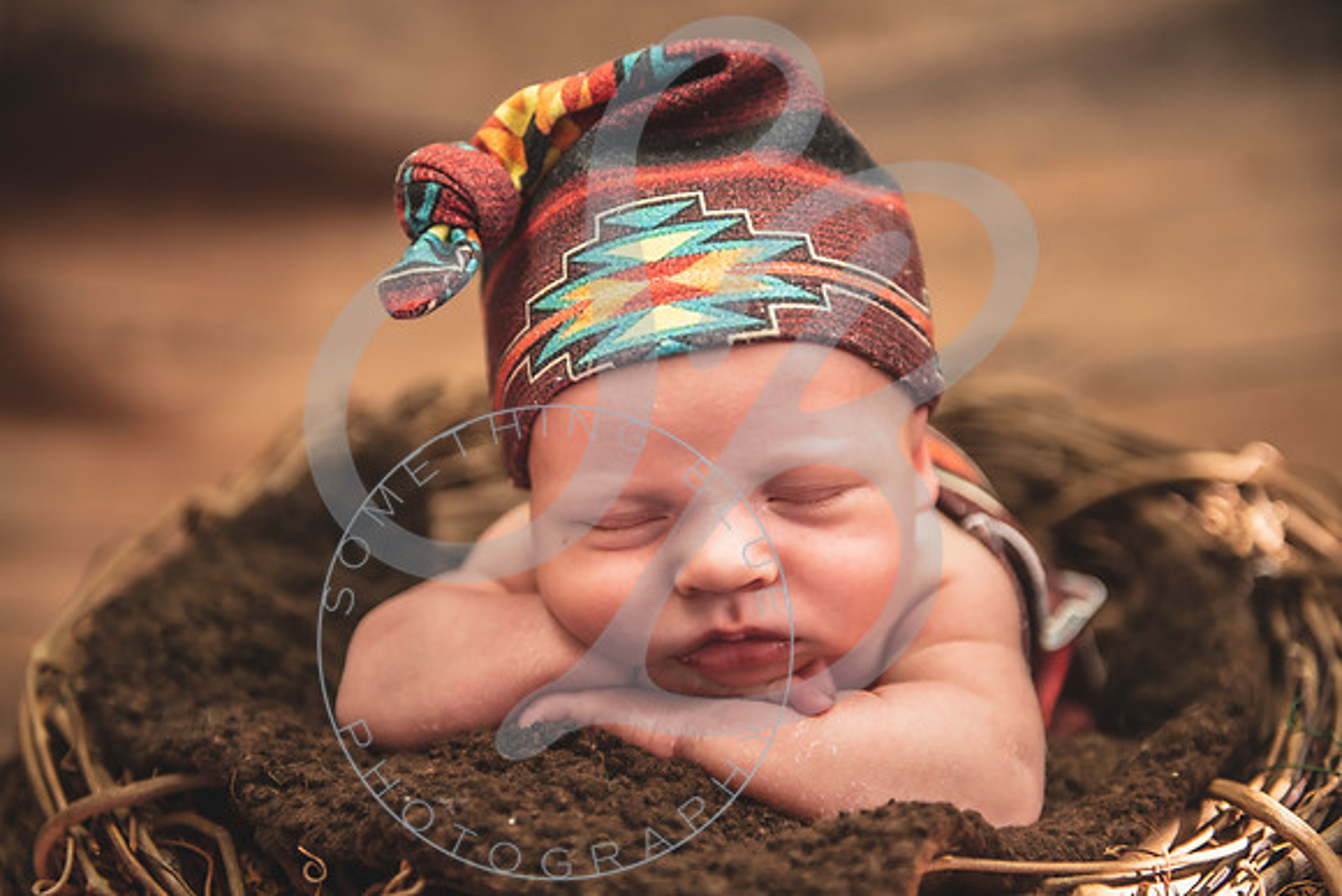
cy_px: 448
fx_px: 2312
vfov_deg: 21.9
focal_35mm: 62
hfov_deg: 32.4
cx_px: 671
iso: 200
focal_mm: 62
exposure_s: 1/125
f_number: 2.8
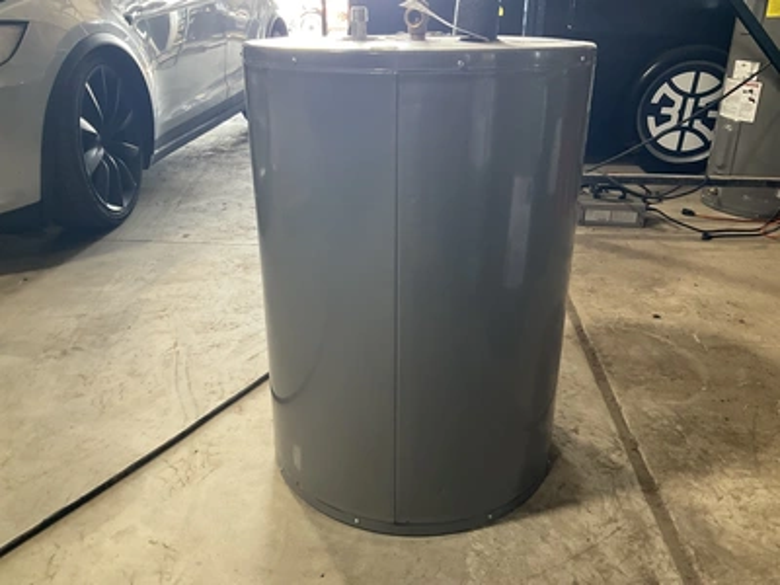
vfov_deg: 48.2
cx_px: 390
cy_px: 292
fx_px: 653
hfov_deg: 61.7
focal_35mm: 29
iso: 125
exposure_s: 1/60
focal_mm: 3
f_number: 1.8
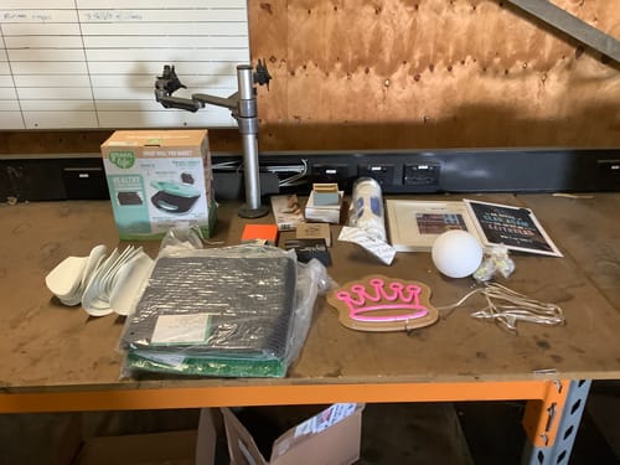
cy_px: 232
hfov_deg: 58.4
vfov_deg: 45.4
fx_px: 555
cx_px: 310
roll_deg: +1.6
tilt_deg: -26.2
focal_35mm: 31
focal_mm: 3.3
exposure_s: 1/50
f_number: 2.4
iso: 320
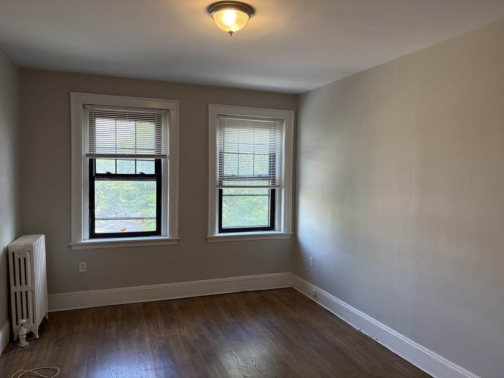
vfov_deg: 53.1
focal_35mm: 26
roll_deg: -0.2
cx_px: 252
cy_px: 189
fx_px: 379
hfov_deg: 67.3
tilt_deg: -2.2
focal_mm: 5.96
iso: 125
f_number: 1.6
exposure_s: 1/153
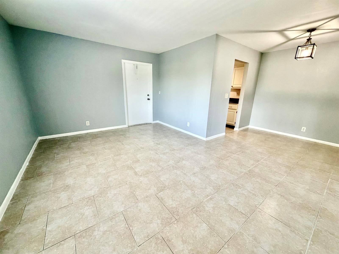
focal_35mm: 14
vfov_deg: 85.7
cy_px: 127
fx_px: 137
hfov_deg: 102.1
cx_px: 170
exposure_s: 1/120
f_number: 2.2
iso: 320
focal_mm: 2.22
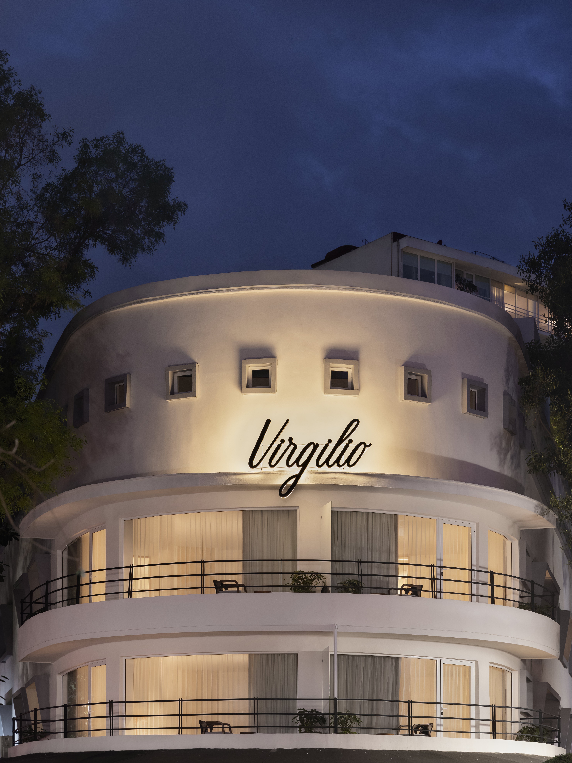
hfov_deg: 18.7
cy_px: 382
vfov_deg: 24.7
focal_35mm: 79
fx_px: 1741
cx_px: 286
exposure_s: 2
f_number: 8
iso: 800
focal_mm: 100
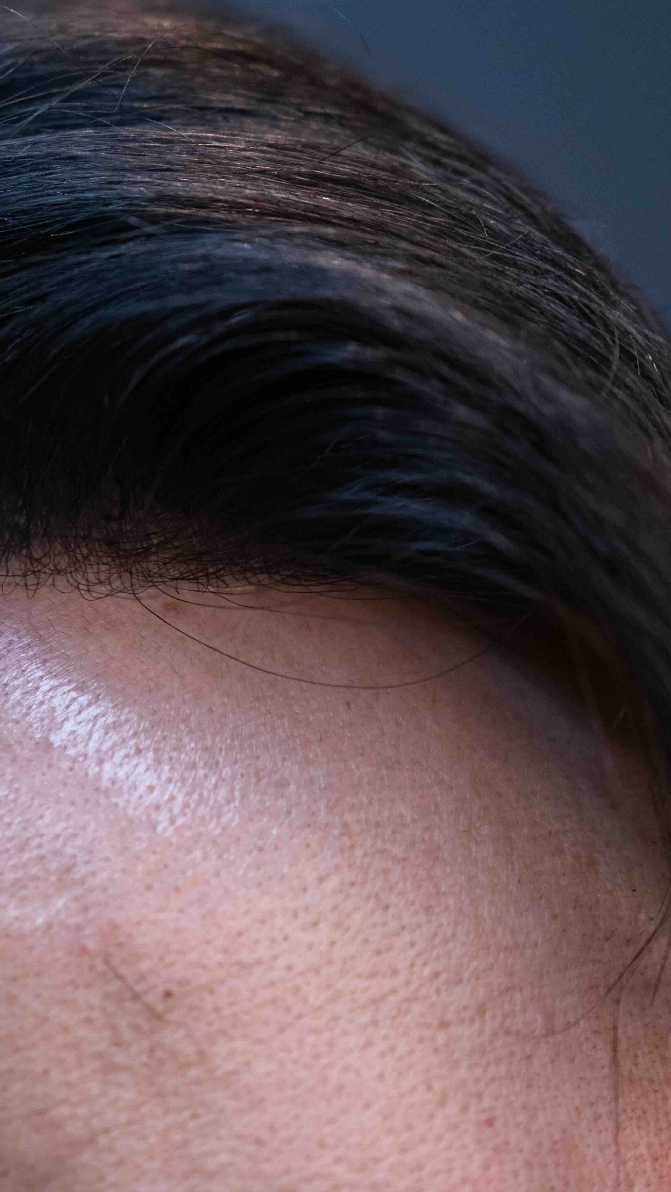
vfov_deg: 20.9
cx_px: -131
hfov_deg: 11.6
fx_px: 3226
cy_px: 593
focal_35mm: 102
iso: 1600
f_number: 2.8
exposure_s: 1/125
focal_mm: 42.7
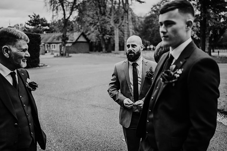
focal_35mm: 35
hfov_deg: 54.5
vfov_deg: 37.8
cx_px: 114
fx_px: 221
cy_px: 76
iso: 100
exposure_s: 1/500
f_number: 1.8
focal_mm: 35
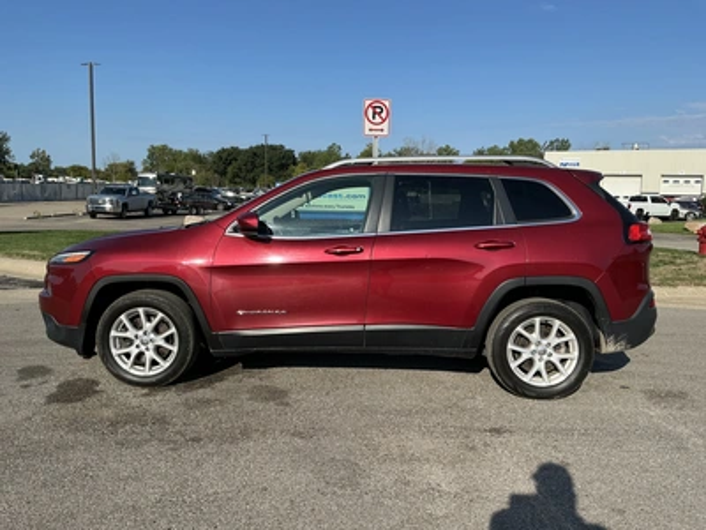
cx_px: 353
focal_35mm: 28
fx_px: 571
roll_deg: -0.2
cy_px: 265
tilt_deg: -5.9
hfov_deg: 63.4
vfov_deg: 49.7
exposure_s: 1/1675
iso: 25
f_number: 1.8
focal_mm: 3
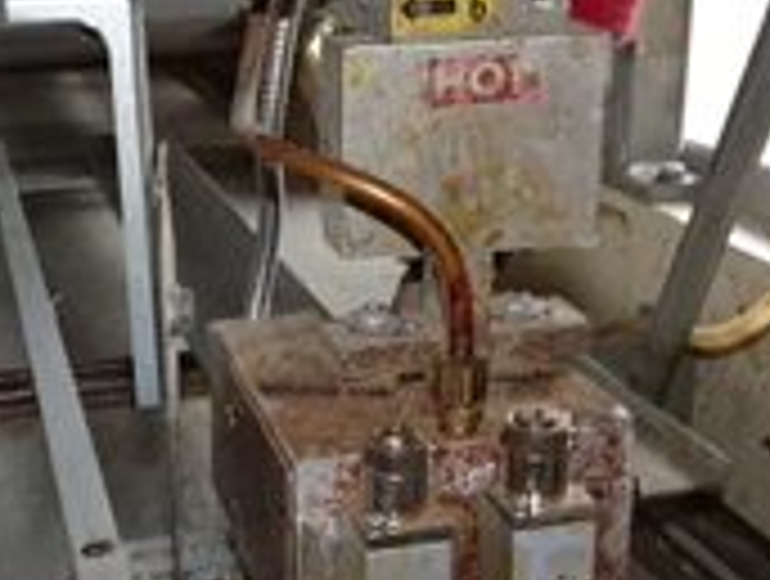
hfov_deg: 33.8
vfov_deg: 26.2
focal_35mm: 56
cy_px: 274
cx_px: 225
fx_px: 1248
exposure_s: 1/30
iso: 160
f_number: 3.5
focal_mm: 4.1
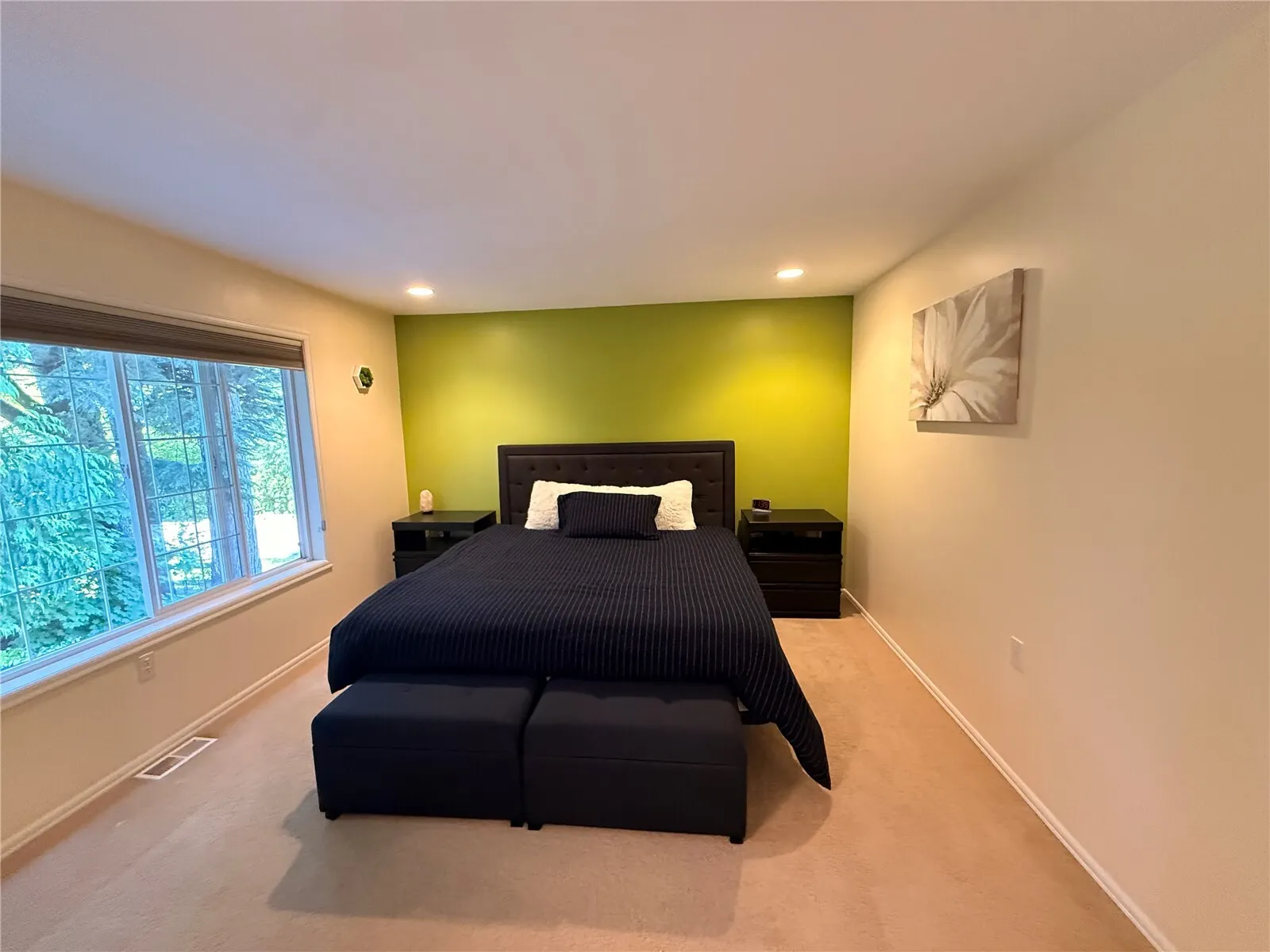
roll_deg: +0.9
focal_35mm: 14
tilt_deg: -6.7
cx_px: 635
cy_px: 476
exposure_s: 1/60
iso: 640
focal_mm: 2.22
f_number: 2.2
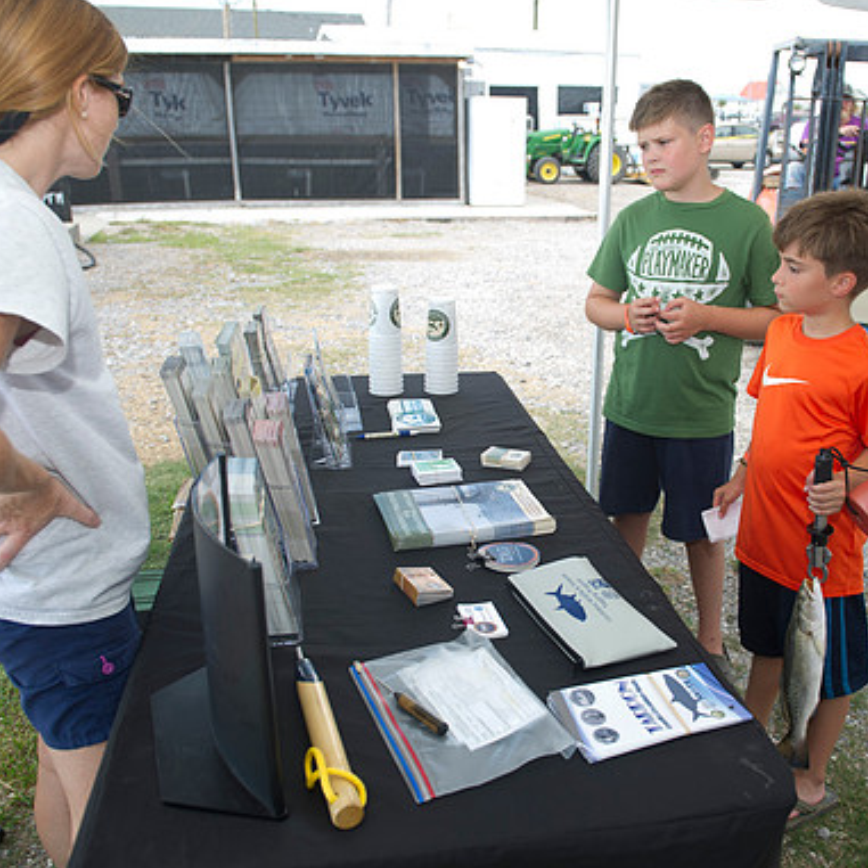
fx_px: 879
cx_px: 533
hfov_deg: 52.1
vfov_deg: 52.5
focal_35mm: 31
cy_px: 433
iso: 125
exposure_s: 1/250
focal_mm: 24
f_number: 4
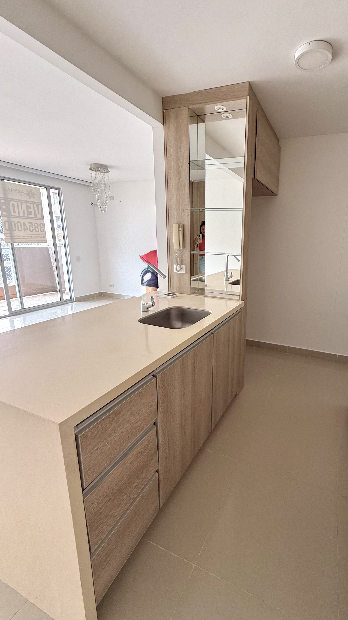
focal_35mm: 16
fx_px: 262
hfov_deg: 65.1
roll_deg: -1.4
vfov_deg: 99.3
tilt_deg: -13.1
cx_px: 235
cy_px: 302
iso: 50
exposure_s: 1/99
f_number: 2.2
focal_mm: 2.22
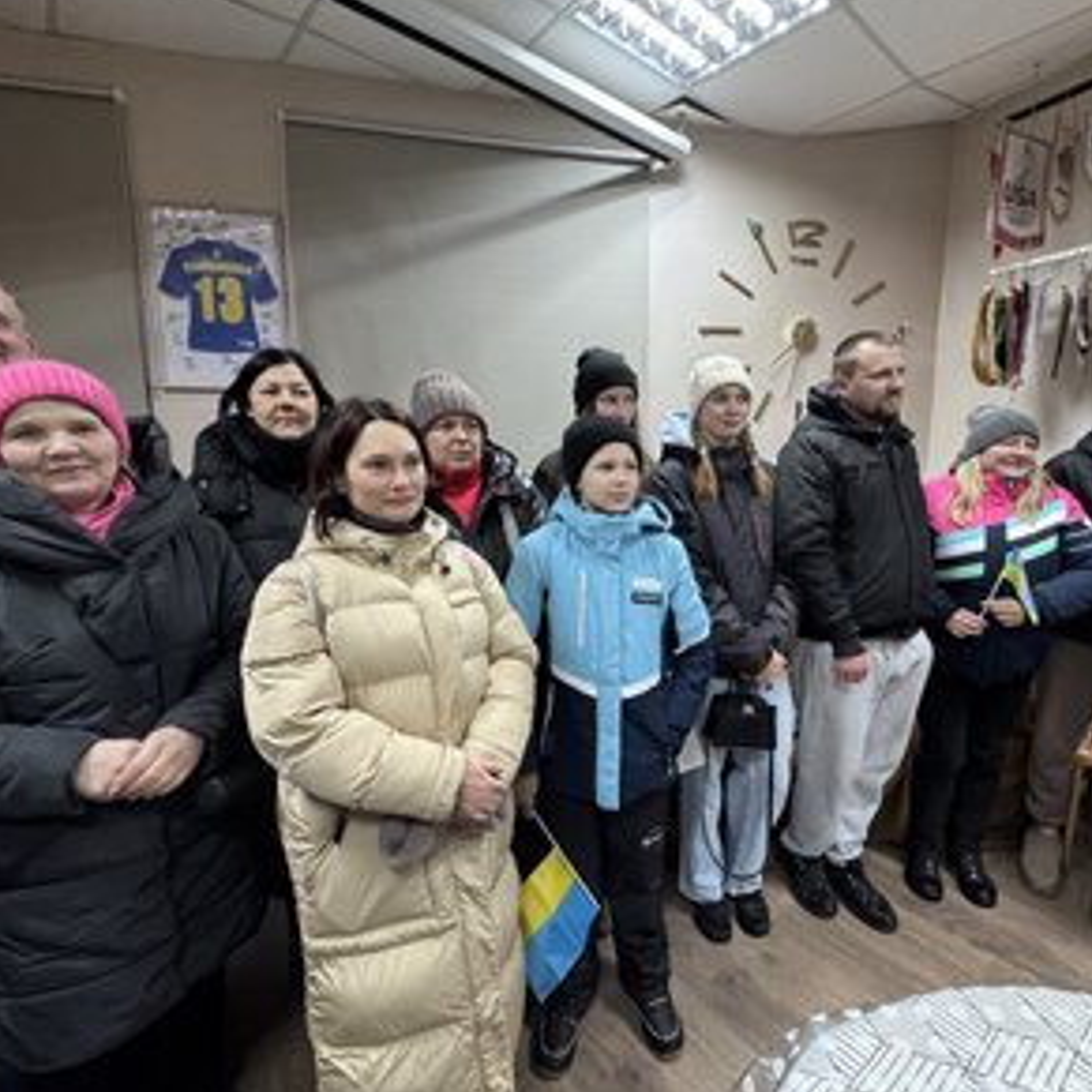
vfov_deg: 84.0
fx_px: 607
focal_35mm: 17
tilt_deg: -8.8
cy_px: 537
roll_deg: -0.2
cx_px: 589
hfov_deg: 83.8
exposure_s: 1/50
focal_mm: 2.22
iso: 400
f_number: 2.2
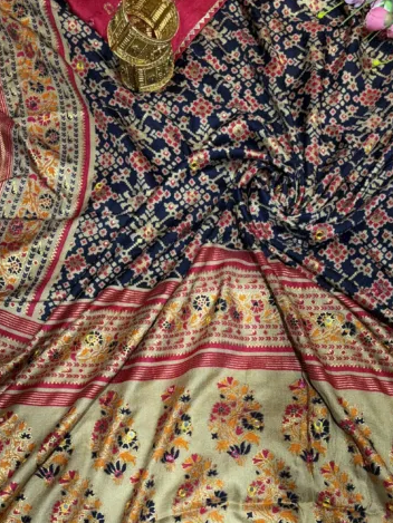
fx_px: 757
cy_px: 438
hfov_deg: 29.0
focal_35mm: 50
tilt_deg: -77.9
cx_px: 240
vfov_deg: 36.5
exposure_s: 1/100
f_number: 1.6
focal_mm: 5.96
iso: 40
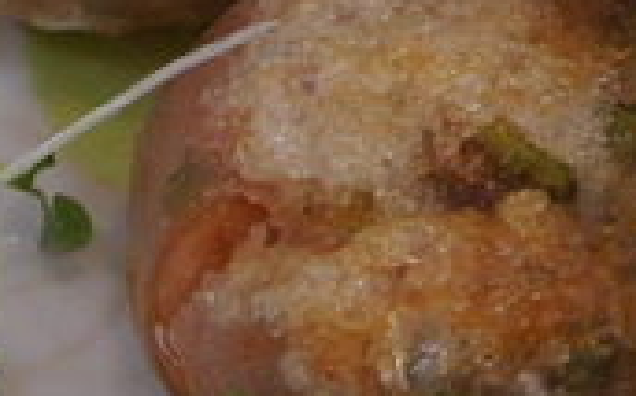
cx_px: 244
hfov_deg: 8.9
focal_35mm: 235
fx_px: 4068
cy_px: -346
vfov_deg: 5.5
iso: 1600
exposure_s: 1/125
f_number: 4
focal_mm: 22
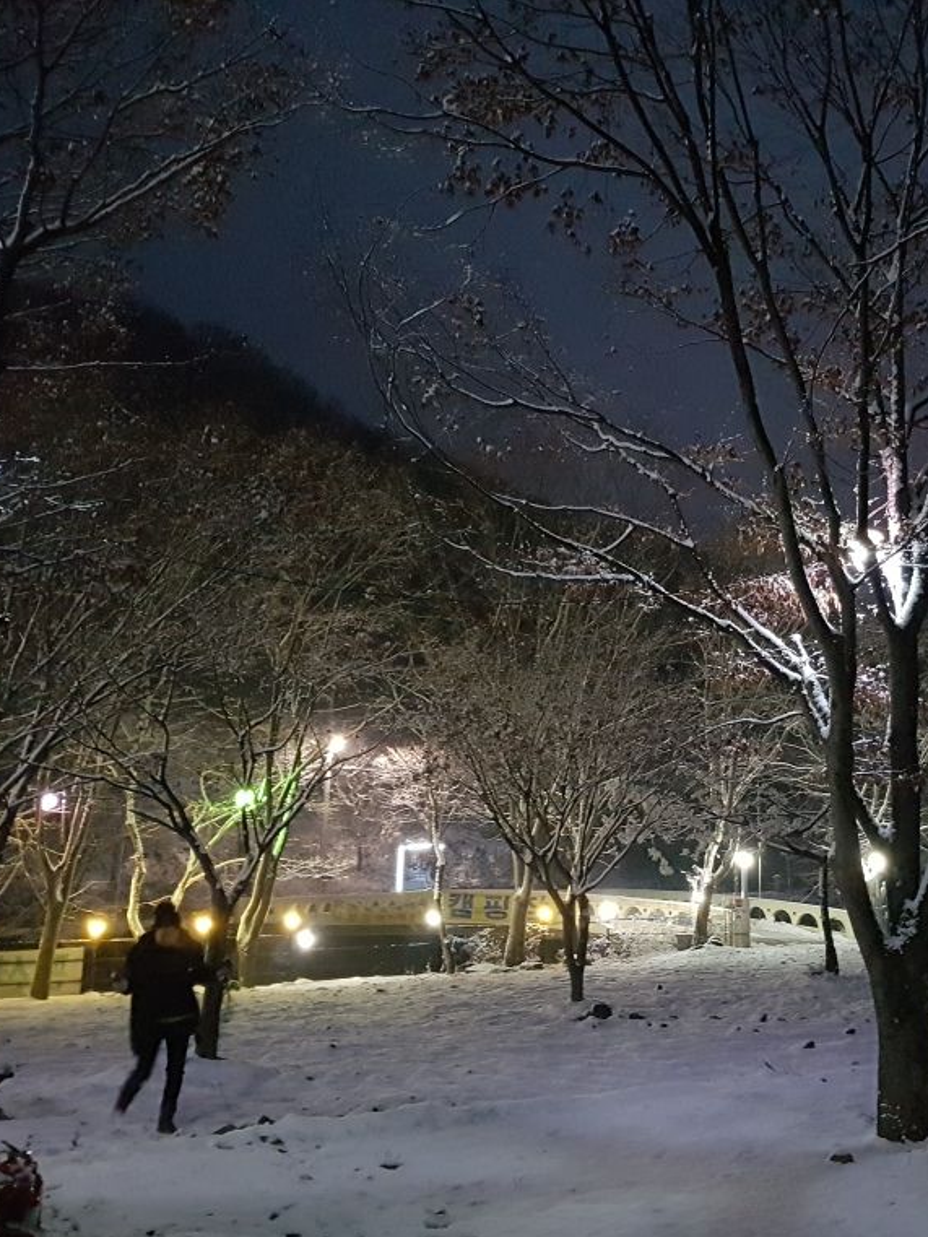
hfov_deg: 39.8
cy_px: 619
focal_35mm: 35
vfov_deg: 52.6
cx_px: 679
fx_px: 1251
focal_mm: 4.2
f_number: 1.7
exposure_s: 1/10
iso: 1250
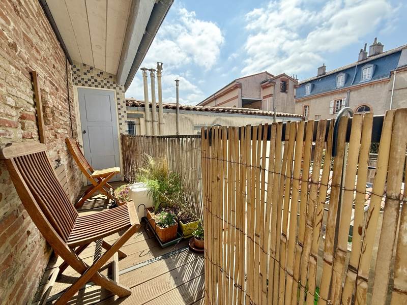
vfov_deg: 85.7
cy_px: 152
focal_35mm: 14
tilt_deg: -7.2
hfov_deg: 102.1
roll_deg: +0.8
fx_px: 165
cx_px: 204
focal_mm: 2.22
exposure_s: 1/579
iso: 64
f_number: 2.2
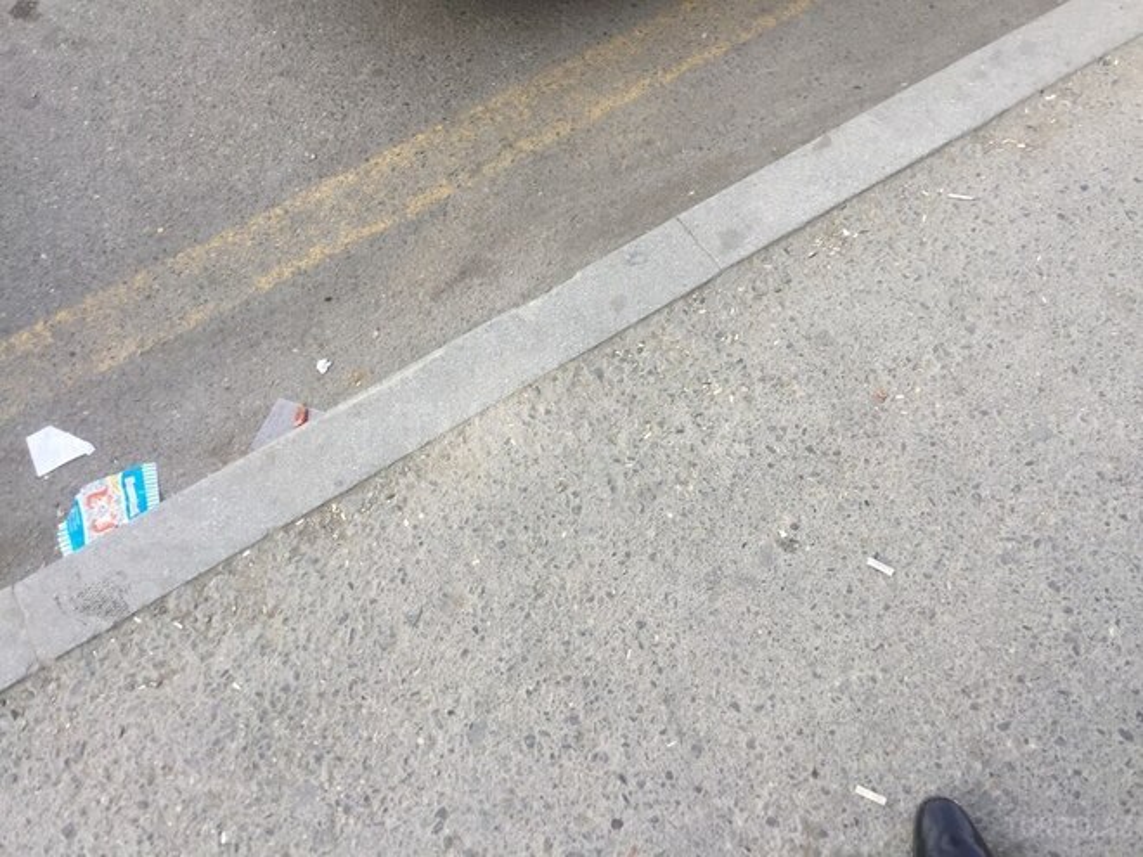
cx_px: 572
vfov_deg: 48.2
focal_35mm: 29
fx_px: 958
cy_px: 428
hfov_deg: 61.7
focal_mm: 4.15
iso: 32
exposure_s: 1/416
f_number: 2.2
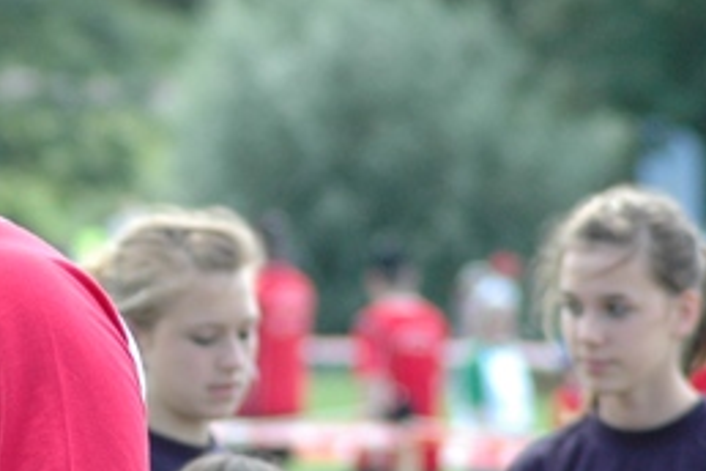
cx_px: -112
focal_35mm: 576
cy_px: 118
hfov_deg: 3.6
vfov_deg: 2.4
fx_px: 11300
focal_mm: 155
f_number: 5.6
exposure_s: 1/400
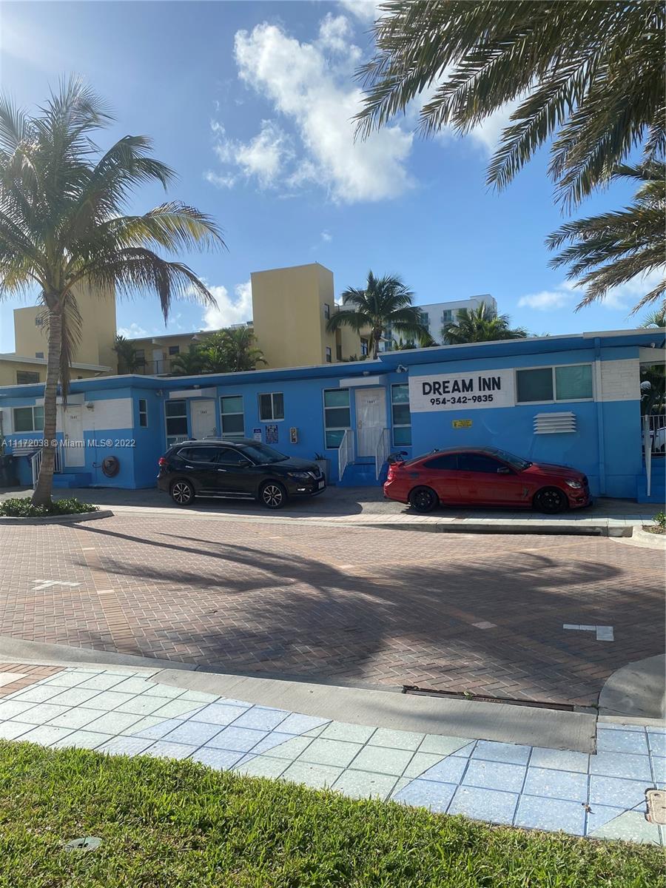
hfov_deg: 53.1
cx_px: 333
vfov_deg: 67.3
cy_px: 444
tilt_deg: +0.3
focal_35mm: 26
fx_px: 667
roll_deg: +1.9
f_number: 1.8
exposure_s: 1/4444
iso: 32
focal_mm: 4.25
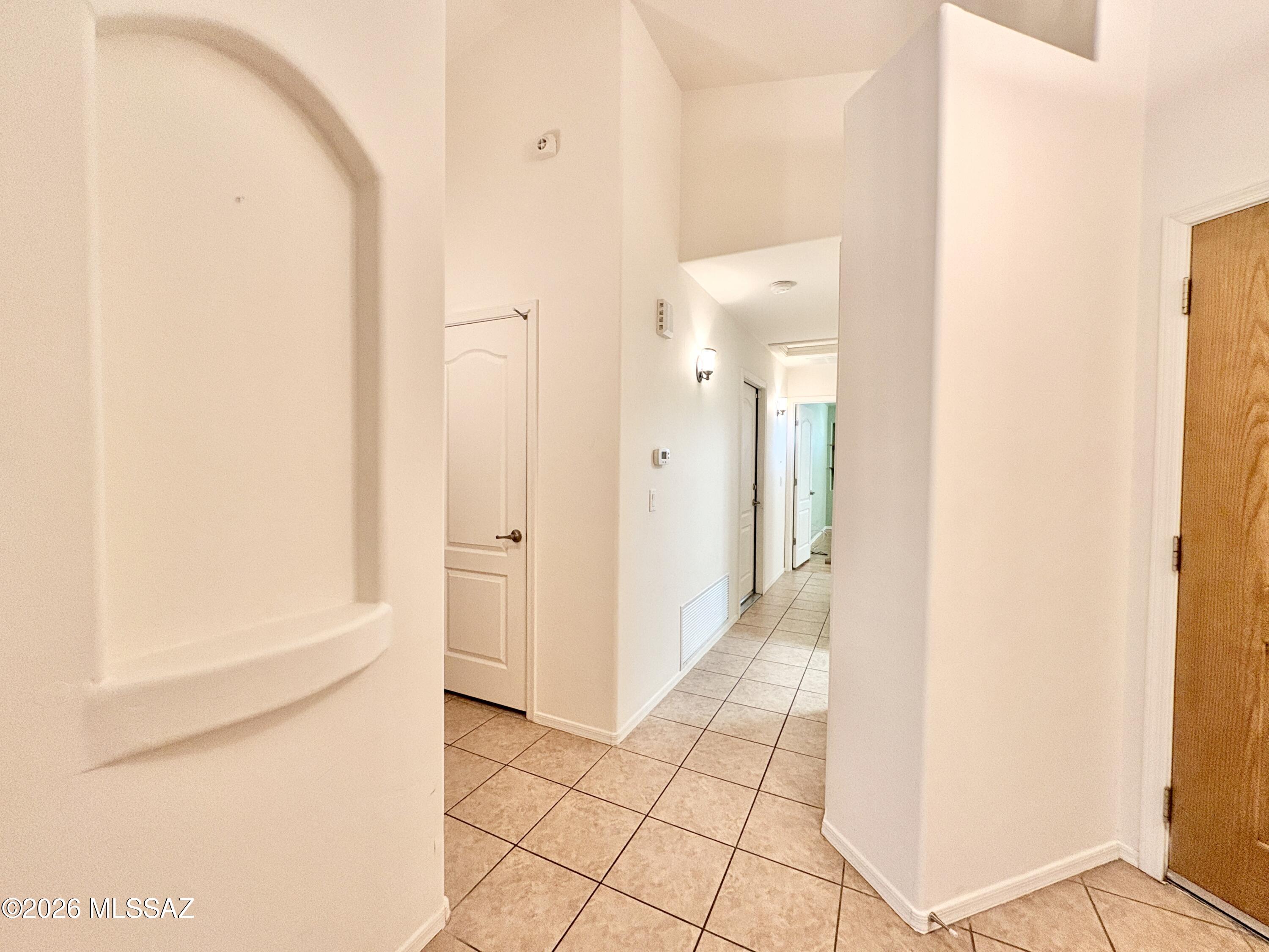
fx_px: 513
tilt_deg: -1.2
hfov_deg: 102.1
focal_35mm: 14
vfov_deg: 85.7
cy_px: 476
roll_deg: -0.3
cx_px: 634
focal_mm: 2.22
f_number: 2.2
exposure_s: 1/60
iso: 250
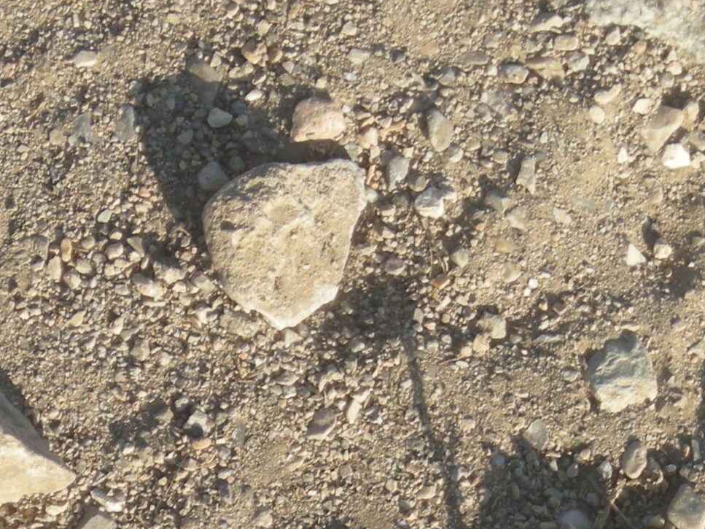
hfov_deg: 7.1
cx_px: 362
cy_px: 616
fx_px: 5661
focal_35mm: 278
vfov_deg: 5.3
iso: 64
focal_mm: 17.1
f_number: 4.7
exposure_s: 1/321
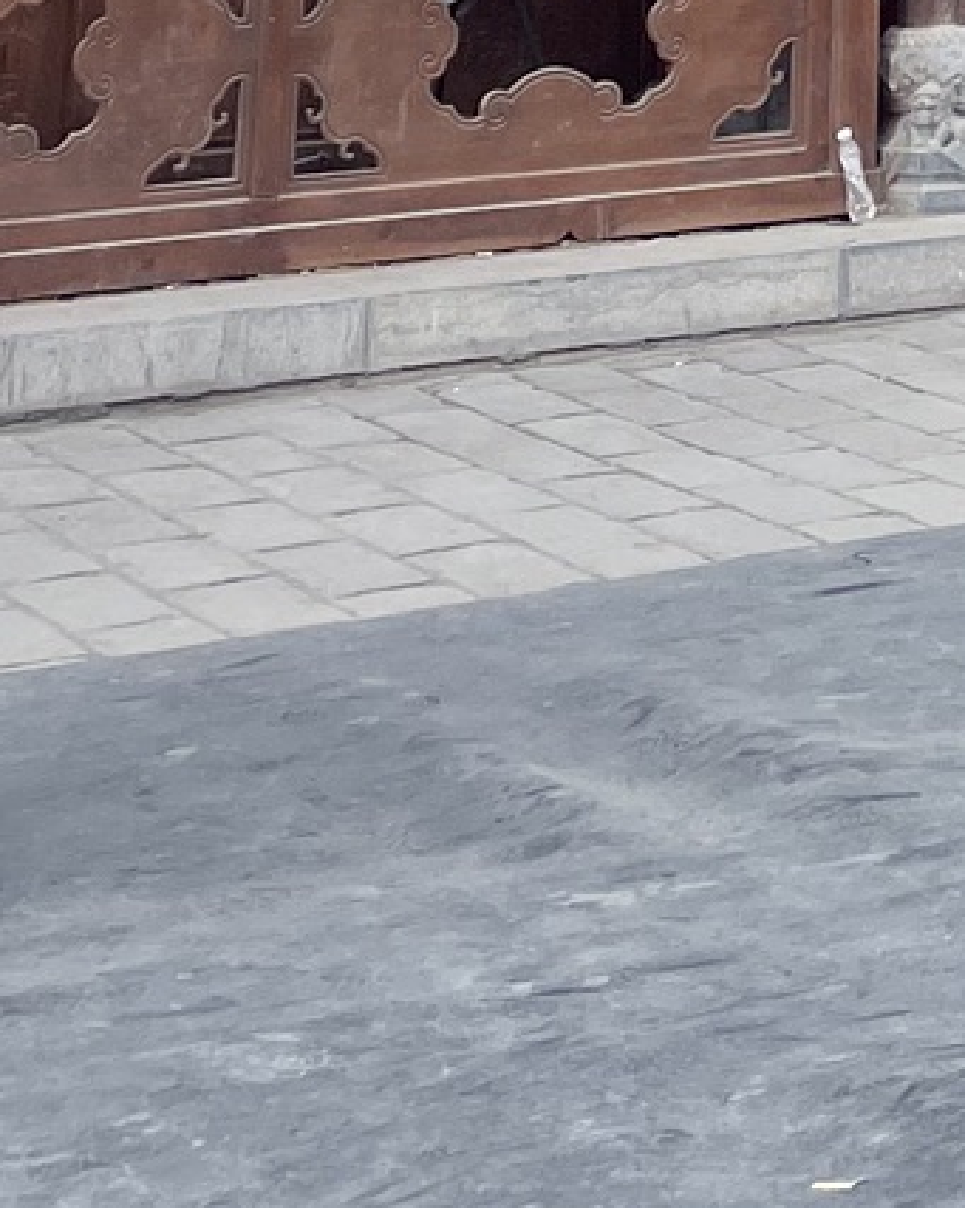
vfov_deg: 13.0
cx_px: 1398
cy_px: -1511
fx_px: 4253
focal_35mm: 119
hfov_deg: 12.4
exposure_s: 1/3300
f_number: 1.6
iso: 32
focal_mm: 4.2
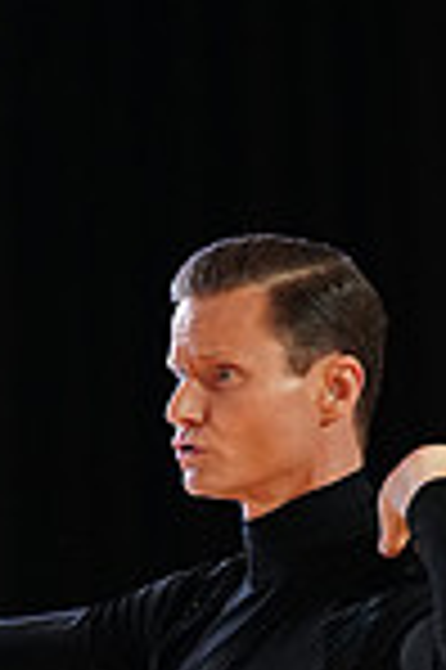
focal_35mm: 779
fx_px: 14509
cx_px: 750
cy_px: 1147
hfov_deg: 1.8
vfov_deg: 2.6
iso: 2500
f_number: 4
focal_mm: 200
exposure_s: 1/250
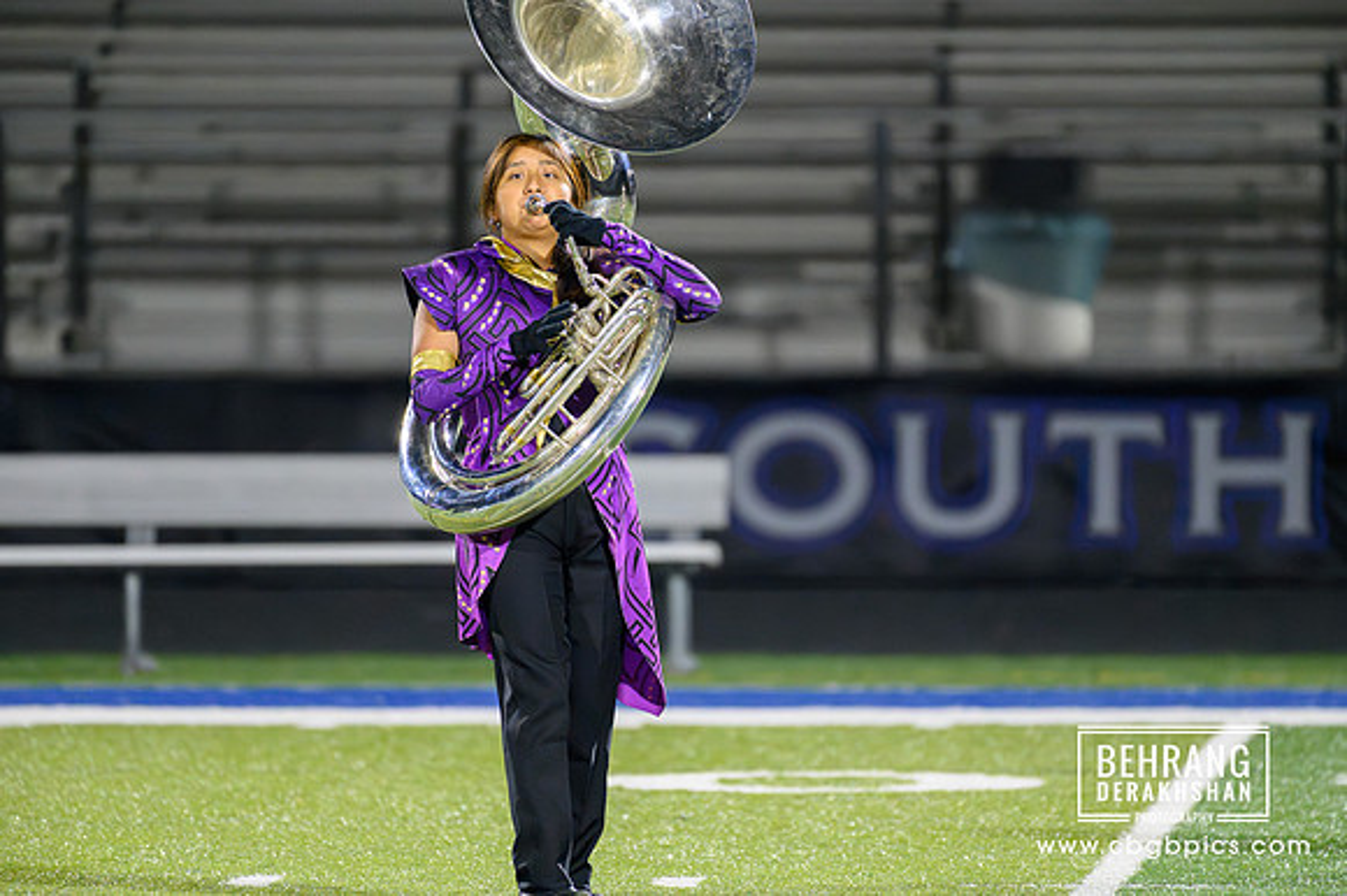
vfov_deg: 2.7
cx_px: 674
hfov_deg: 4.1
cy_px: 448
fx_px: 18697
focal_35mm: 500
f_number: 5.6
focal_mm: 500
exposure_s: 1/500
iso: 12800
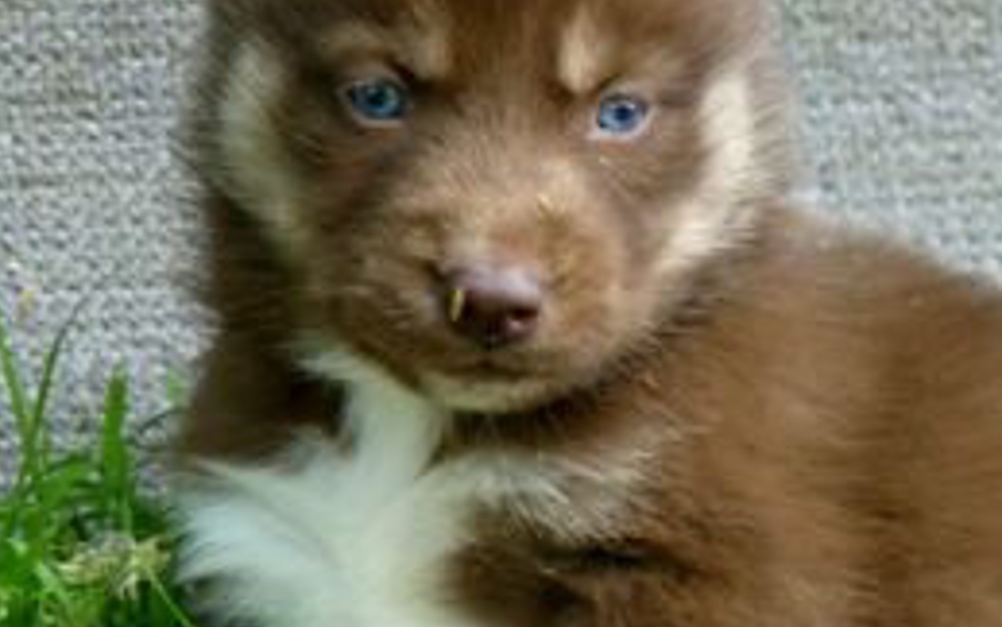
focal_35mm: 970
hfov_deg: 2.2
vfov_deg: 1.4
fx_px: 26494
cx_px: 538
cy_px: 244
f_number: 2.8
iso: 200
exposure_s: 1/125
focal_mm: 88.7
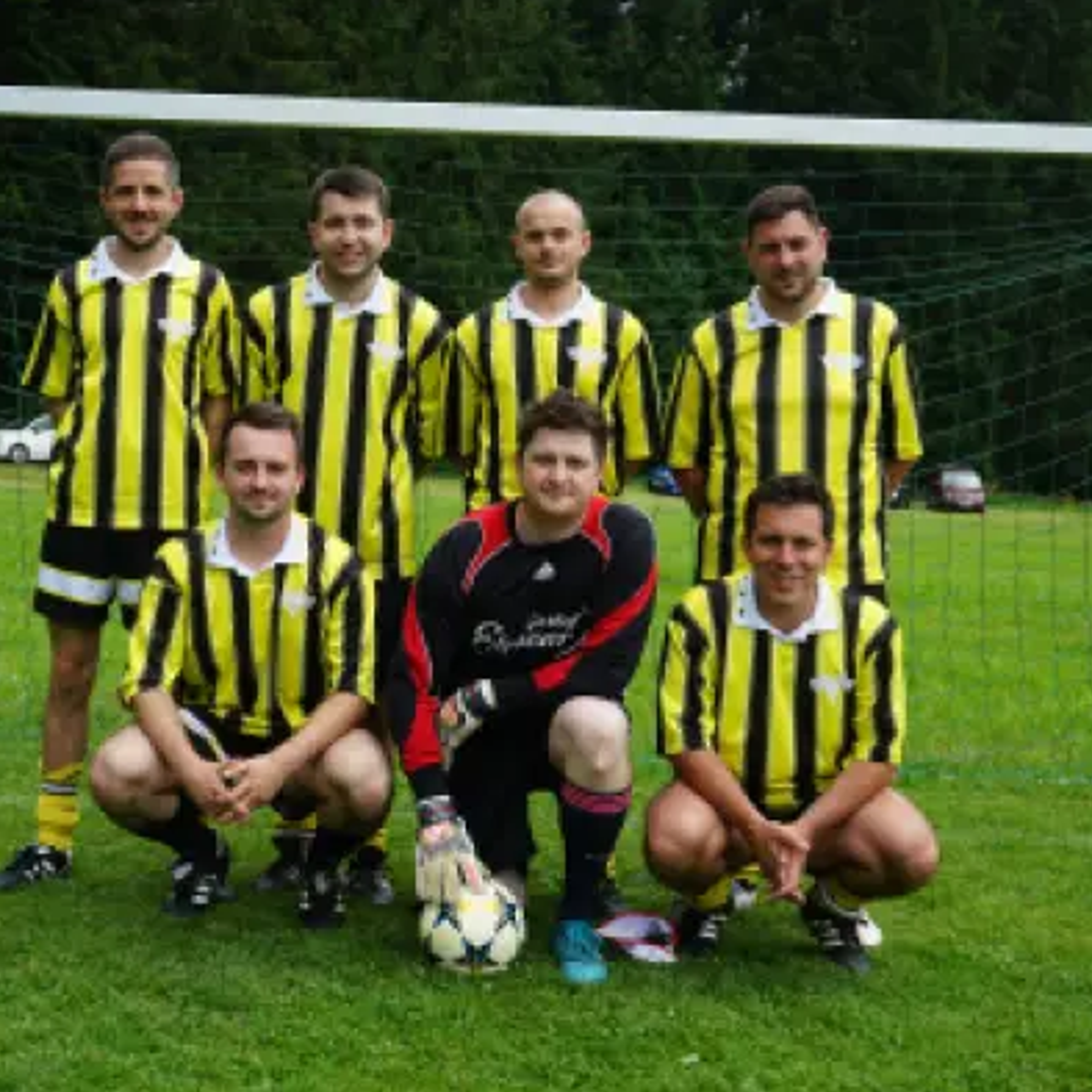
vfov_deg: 32.2
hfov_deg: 32.2
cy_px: 540
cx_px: 470
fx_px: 1892
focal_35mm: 53
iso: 100
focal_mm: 41
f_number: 7.1
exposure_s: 1/80
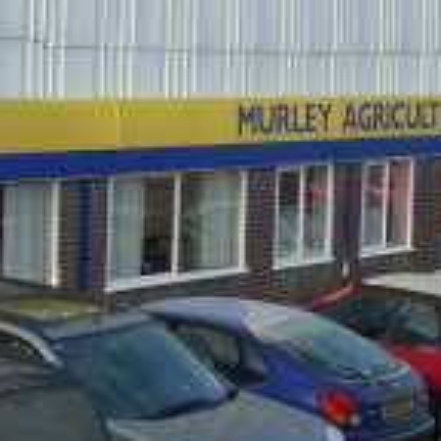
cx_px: 165
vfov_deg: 15.0
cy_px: 141
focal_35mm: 116
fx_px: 1672
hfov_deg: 15.0
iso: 64
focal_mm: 6.2
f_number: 2.8
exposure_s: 1/297
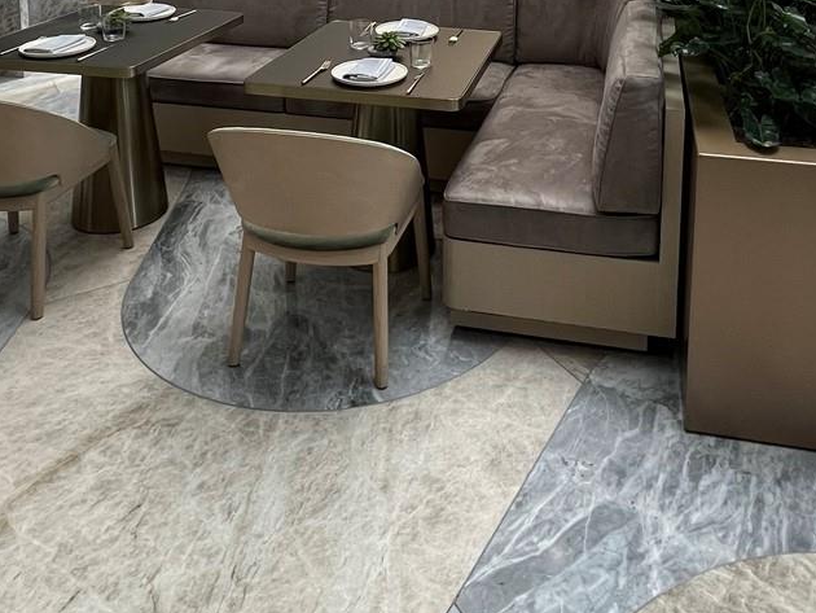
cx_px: 471
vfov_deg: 35.9
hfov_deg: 55.1
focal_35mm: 33
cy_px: -78
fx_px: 778
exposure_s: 1/120
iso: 125
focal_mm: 1.57
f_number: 1.8
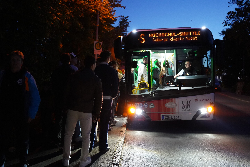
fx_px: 215
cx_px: 125
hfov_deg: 60.3
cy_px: 84
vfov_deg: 42.3
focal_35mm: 31
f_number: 3.5
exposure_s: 1/100
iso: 12800
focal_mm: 31
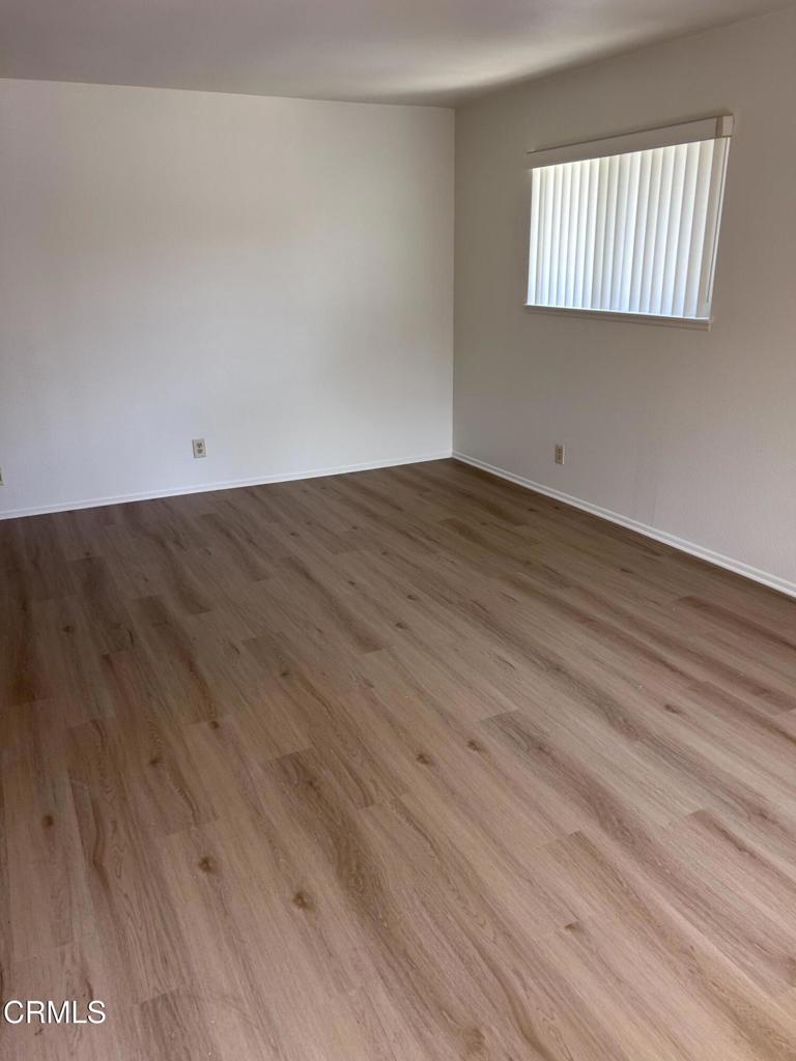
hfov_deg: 53.1
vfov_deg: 67.3
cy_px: 530
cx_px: 398
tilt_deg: -20.7
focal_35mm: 26
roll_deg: +0.1
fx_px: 797
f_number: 1.5
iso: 50
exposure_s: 1/121
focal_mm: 5.7
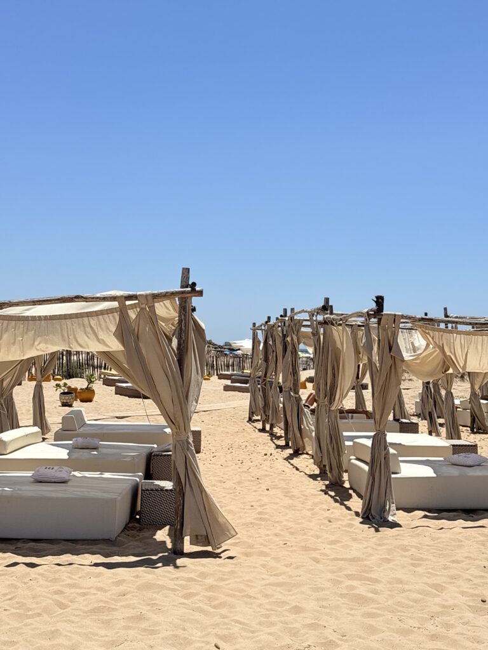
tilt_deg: +0.9
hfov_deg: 28.0
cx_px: 244
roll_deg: -0.8
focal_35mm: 52
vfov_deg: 36.8
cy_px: 325
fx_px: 977
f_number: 1.6
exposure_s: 1/4630
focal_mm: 5.96
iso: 25
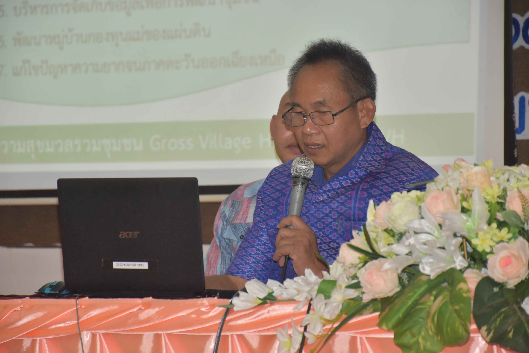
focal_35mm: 174
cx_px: 264
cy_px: 176
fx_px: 2557
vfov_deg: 7.9
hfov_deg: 11.8
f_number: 5.6
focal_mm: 116
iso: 800
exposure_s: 1/80
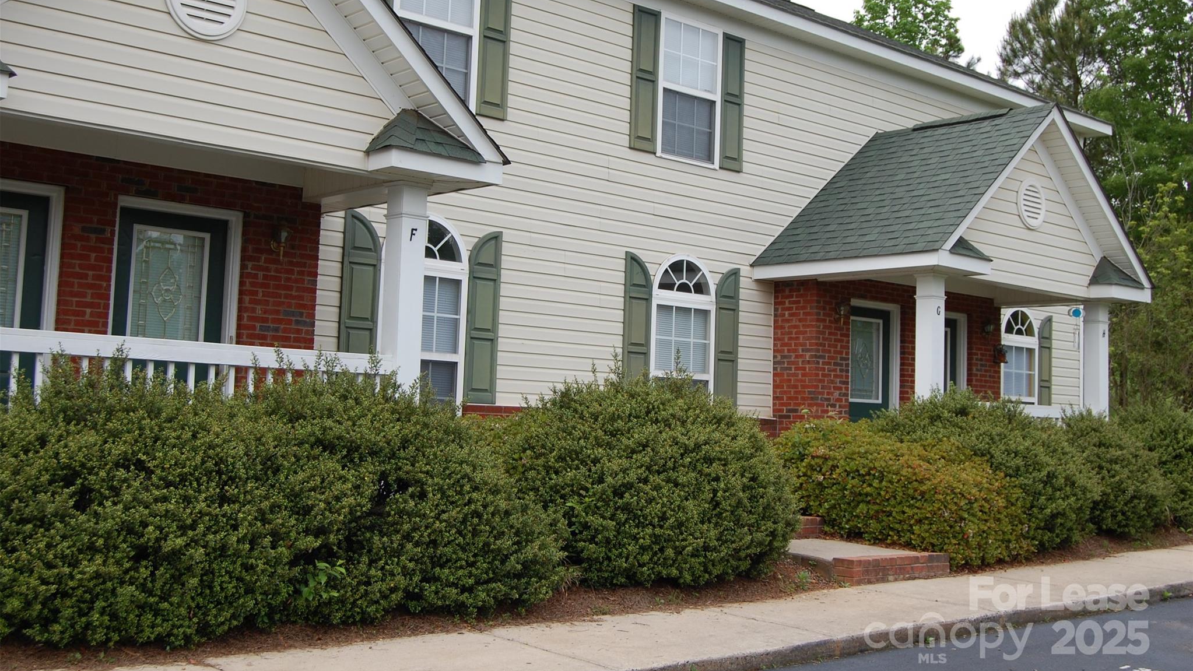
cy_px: 289
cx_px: 596
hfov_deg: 46.4
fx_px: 1392
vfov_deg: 27.1
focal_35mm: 44
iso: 200
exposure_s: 1/250
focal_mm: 28
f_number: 8
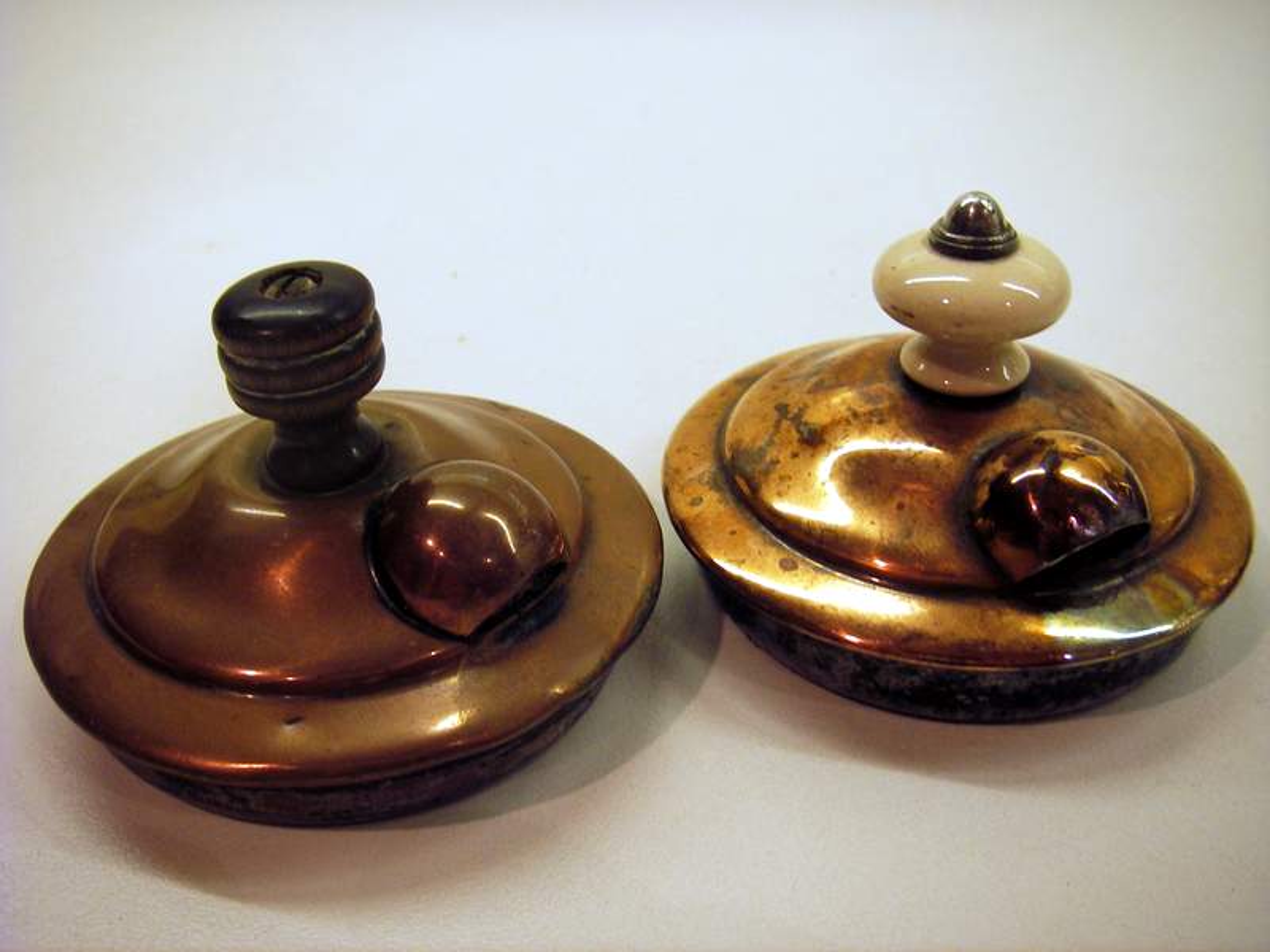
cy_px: 476
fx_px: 1394
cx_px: 635
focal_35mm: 38
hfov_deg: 49.0
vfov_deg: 37.7
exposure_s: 1/20
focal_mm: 6.3
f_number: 3.3
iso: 100
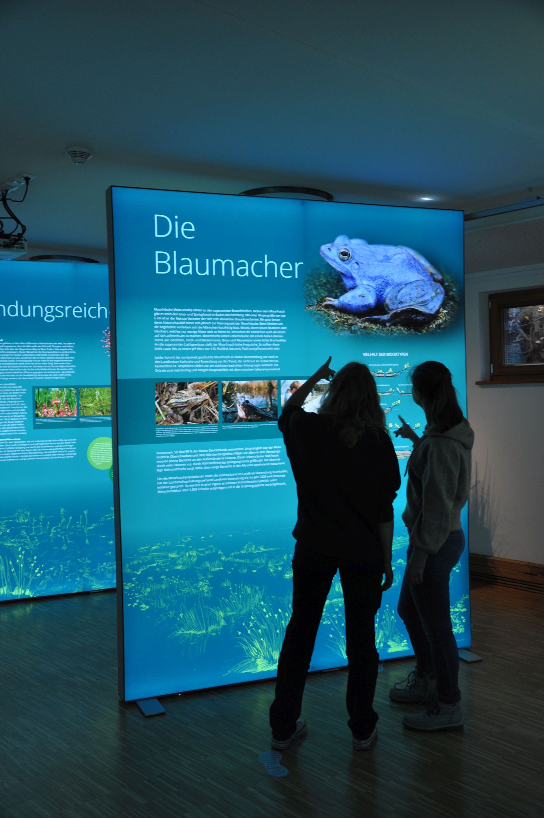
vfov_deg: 51.3
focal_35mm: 38
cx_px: 272
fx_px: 852
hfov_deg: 35.4
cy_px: 409
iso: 400
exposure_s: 1/80
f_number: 4.5
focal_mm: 25
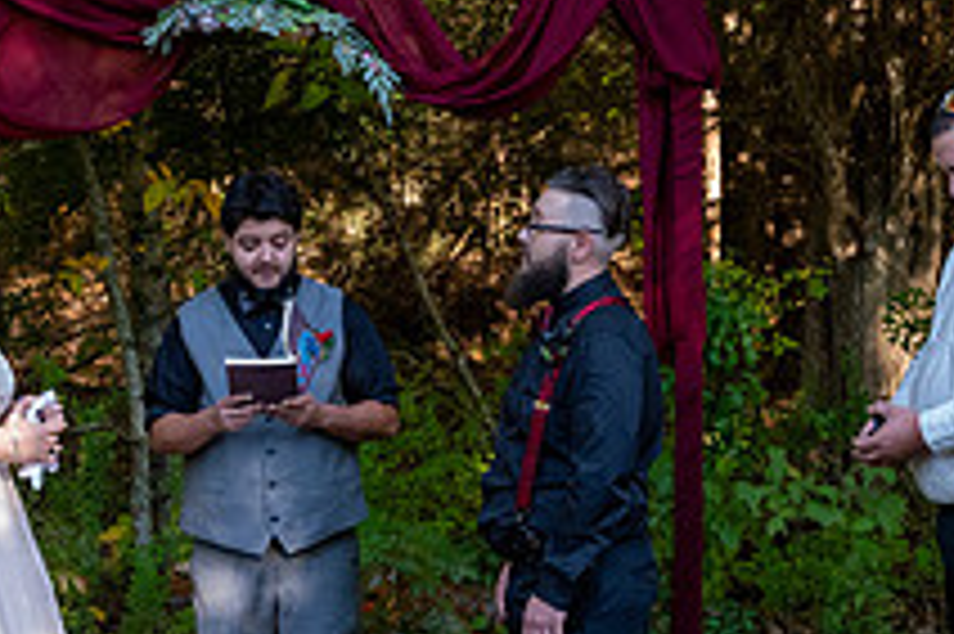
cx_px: 270
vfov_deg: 12.2
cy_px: 436
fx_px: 2966
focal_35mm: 112
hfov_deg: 18.2
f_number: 4
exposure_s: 1/2500
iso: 6400
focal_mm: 41
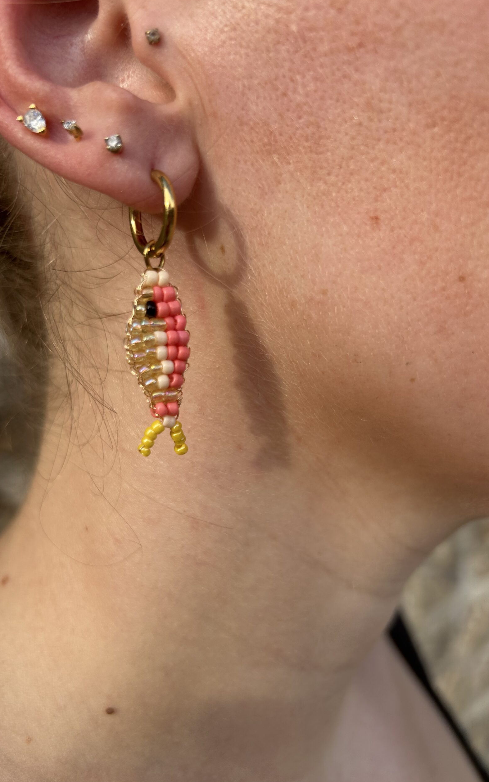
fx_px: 597
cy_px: 389
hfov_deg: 44.4
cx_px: 211
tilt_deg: -7.1
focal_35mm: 28
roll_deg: +2.5
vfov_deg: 66.5
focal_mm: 5.7
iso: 50
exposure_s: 1/575
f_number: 1.5
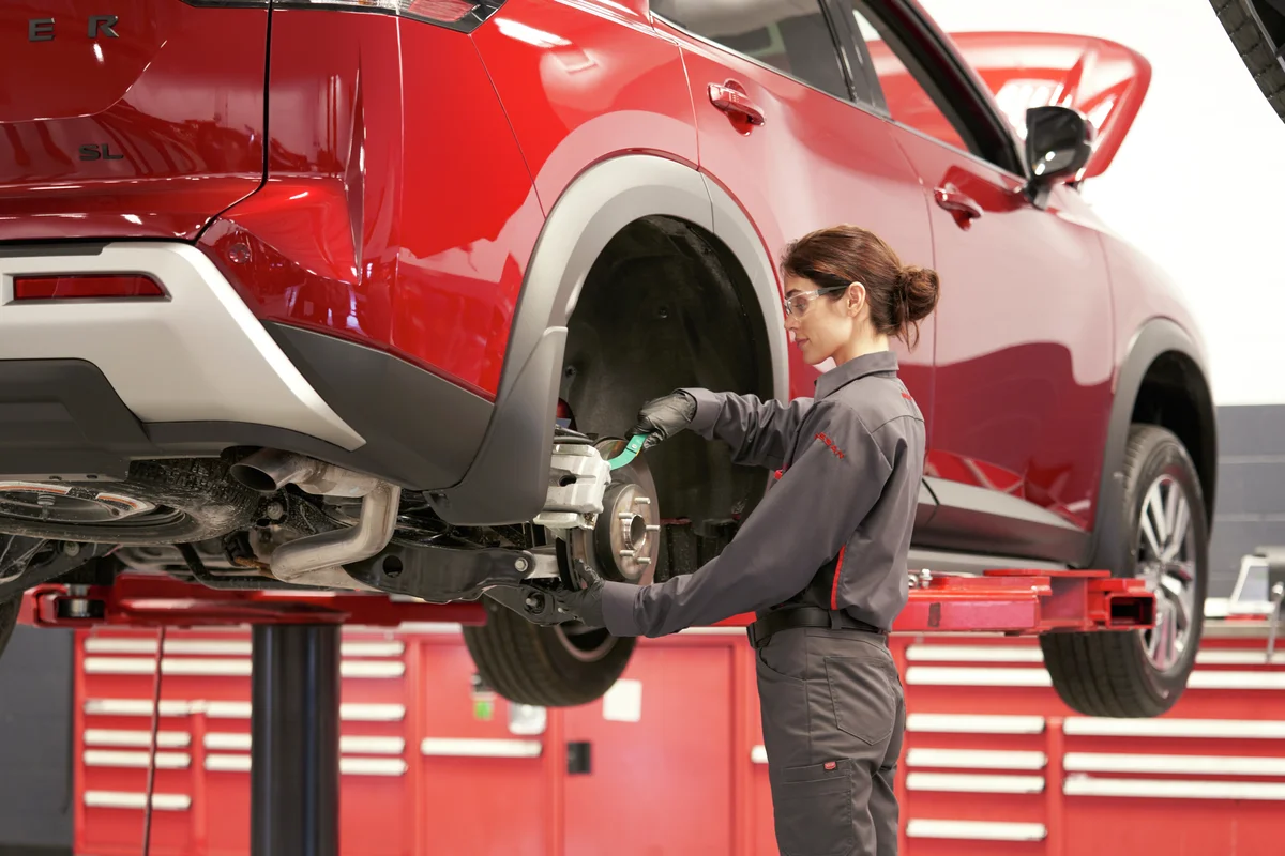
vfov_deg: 15.2
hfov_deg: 22.6
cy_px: 428
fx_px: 3212
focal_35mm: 90
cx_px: 642
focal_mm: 90
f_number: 2.8
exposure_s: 1/100
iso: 640
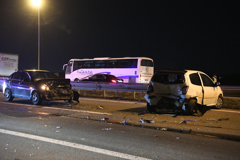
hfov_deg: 39.6
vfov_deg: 27.0
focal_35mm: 50
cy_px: 80
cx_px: 120
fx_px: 333
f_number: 3.5
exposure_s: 1/80
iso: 12800
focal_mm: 50
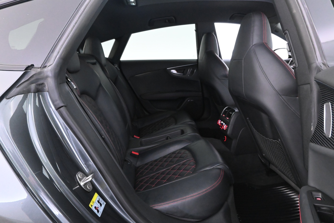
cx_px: 167
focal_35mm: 24
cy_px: 112
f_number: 5.6
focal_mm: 16
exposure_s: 1/15
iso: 6400
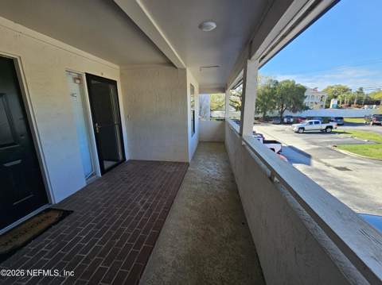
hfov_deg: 106.2
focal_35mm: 13
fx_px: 143
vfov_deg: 89.8
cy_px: 142
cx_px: 191
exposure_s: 1/304
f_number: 2.2
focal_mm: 2.2
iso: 50
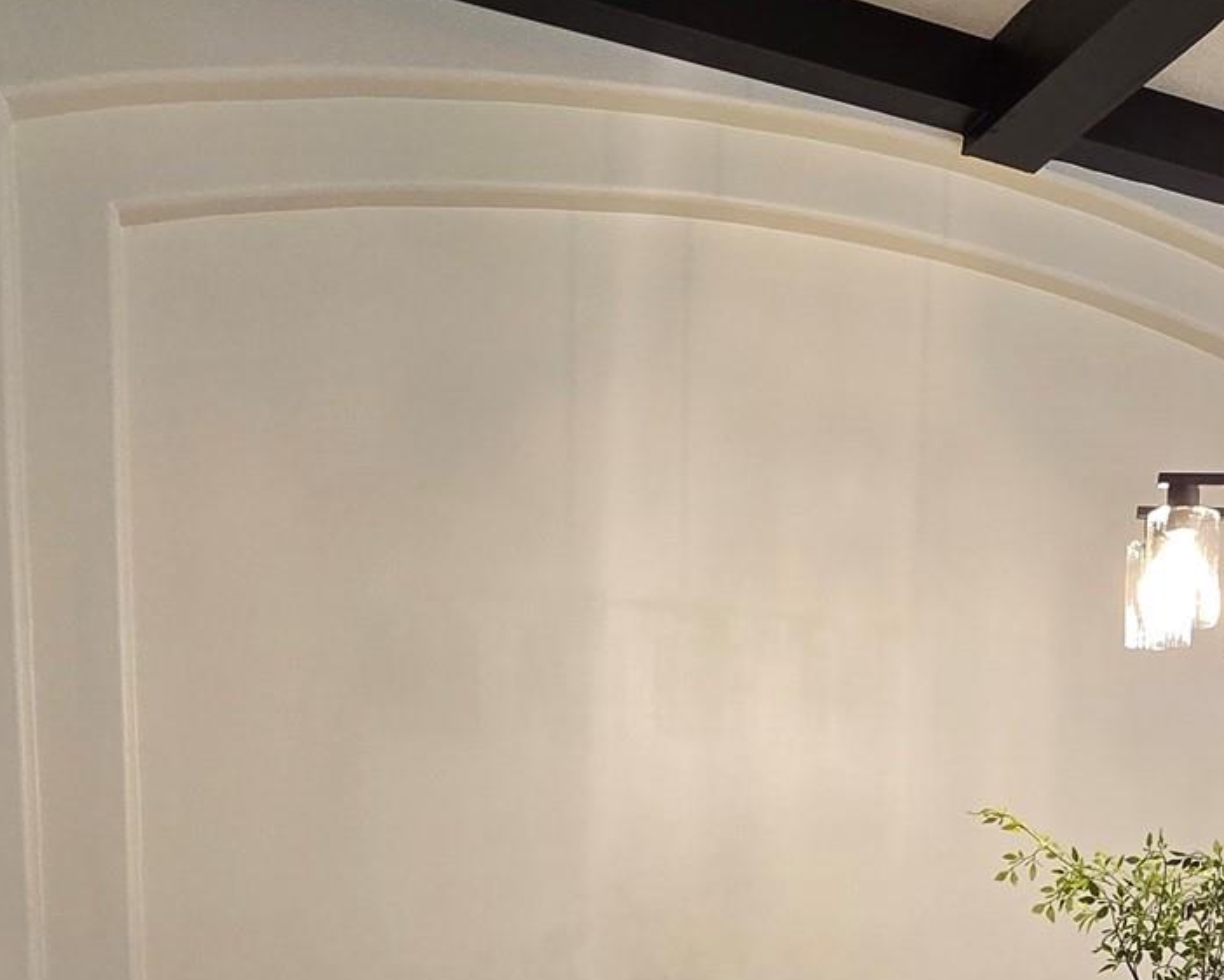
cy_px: 1048
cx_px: 943
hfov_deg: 47.0
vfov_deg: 35.1
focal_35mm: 37
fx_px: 1341
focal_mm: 2.2
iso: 250
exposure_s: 1/60
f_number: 2.2
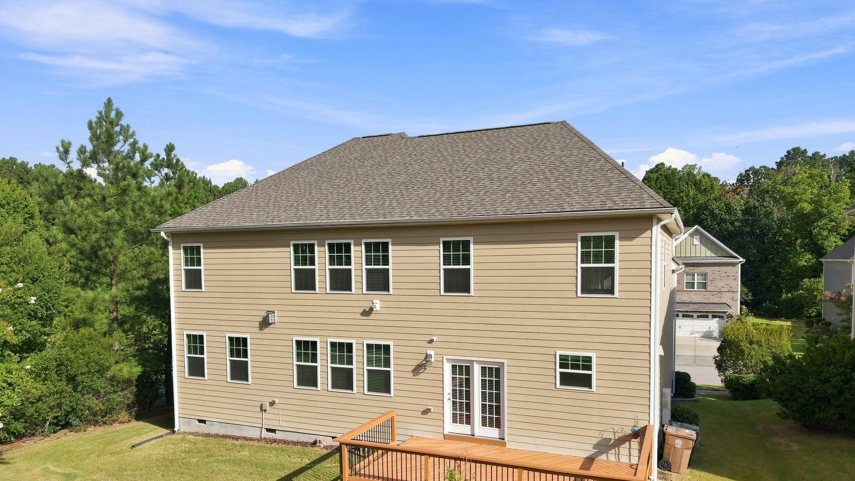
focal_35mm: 27
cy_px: 299
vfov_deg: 42.6
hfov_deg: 69.9
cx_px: 432
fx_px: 612
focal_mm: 8.7
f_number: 1.8
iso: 110
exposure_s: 1/2500
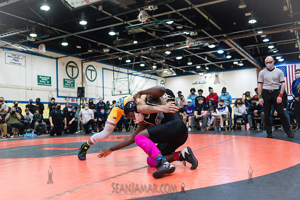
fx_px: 292
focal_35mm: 35
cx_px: 150
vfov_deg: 37.9
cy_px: 100
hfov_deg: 54.4
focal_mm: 35
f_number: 3.5
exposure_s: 1/400
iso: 4000
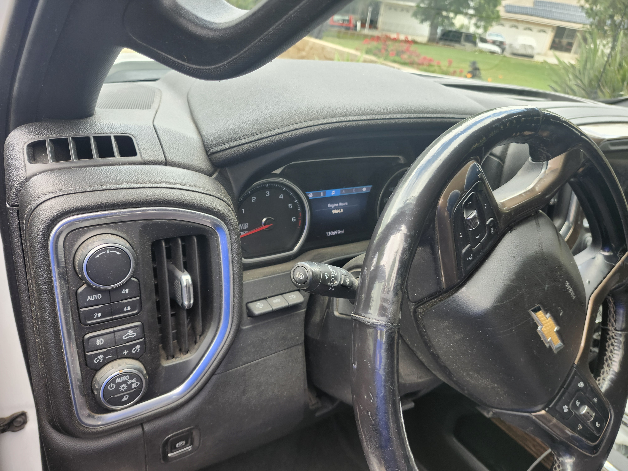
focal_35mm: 23
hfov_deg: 73.9
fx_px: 417
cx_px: 314
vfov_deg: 58.9
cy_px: 236
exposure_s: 1/180
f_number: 1.8
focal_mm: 5.54
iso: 100
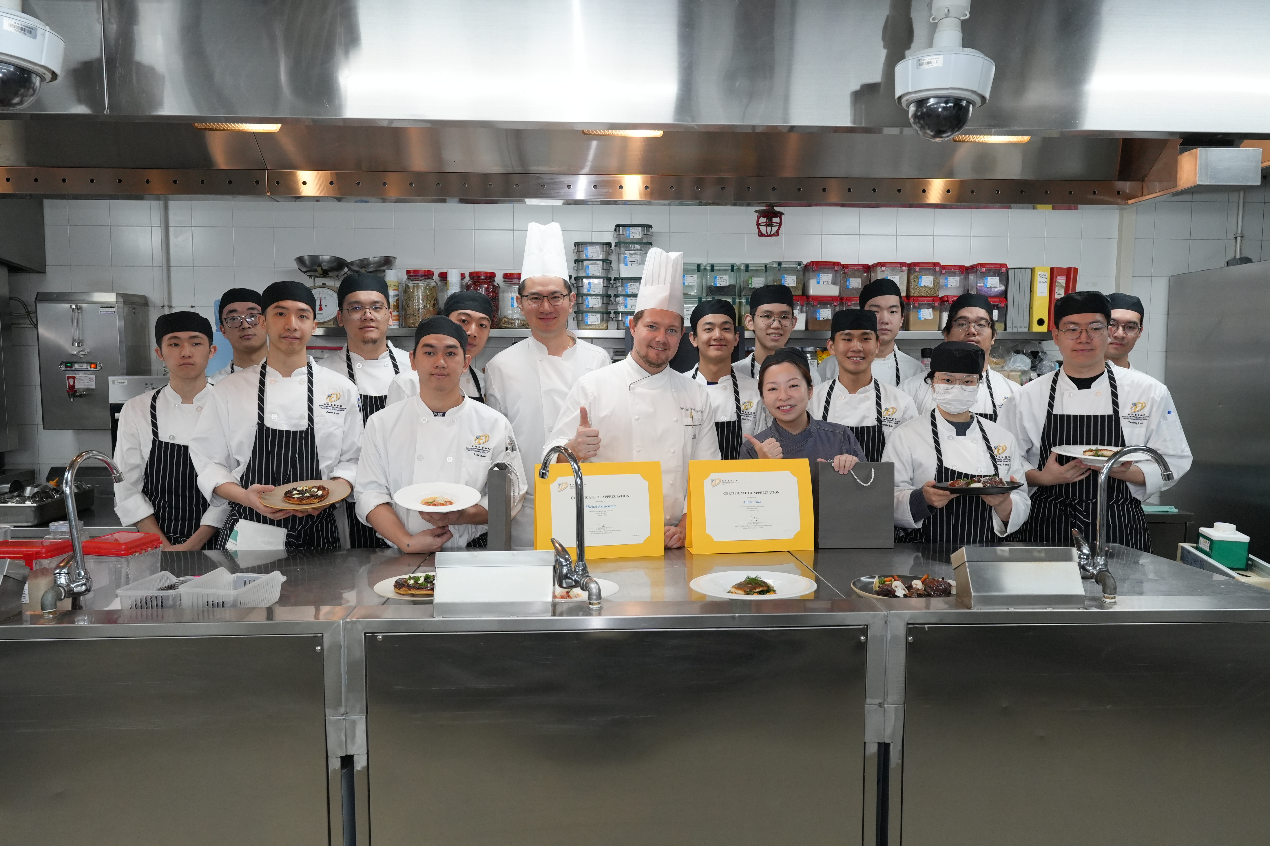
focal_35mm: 24
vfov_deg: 53.1
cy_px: 423
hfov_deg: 73.8
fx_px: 846
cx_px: 635
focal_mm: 16
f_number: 4
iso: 1000
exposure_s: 1/160
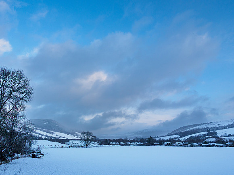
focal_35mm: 24
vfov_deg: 56.8
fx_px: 162
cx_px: 117
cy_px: 88
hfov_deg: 71.6
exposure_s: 1/800
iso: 200
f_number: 4
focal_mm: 12
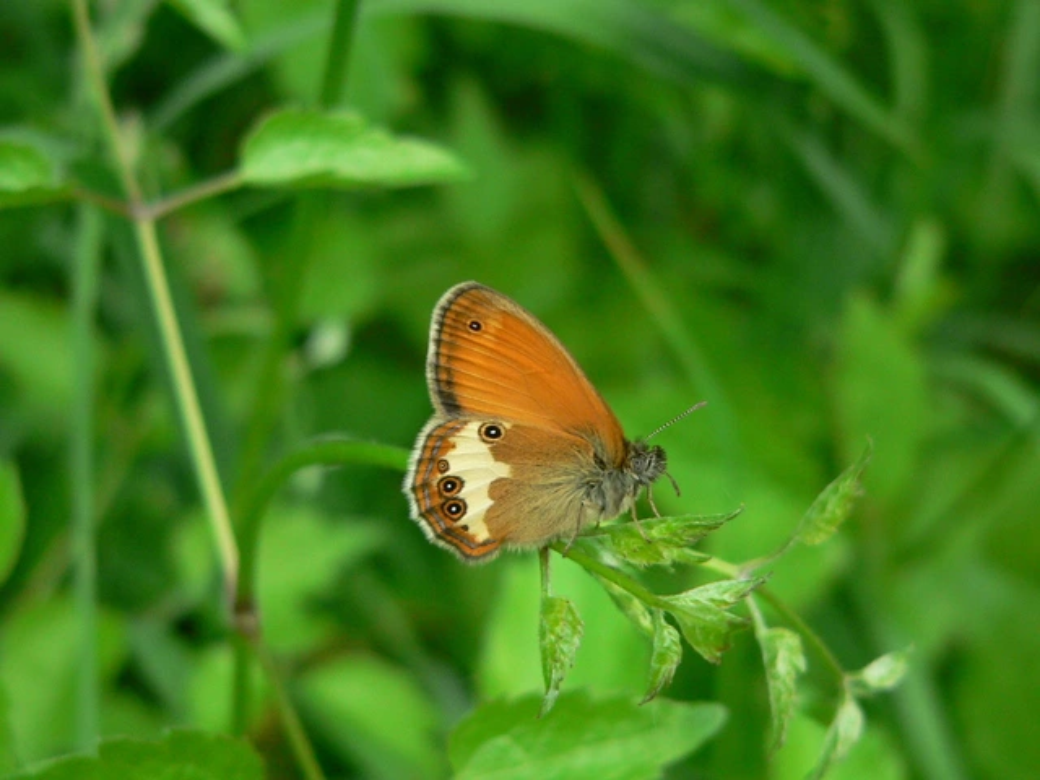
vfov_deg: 16.4
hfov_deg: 21.8
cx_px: 520
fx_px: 2704
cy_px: 390
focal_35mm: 90
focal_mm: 15
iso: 200
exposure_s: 1/80
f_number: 2.8
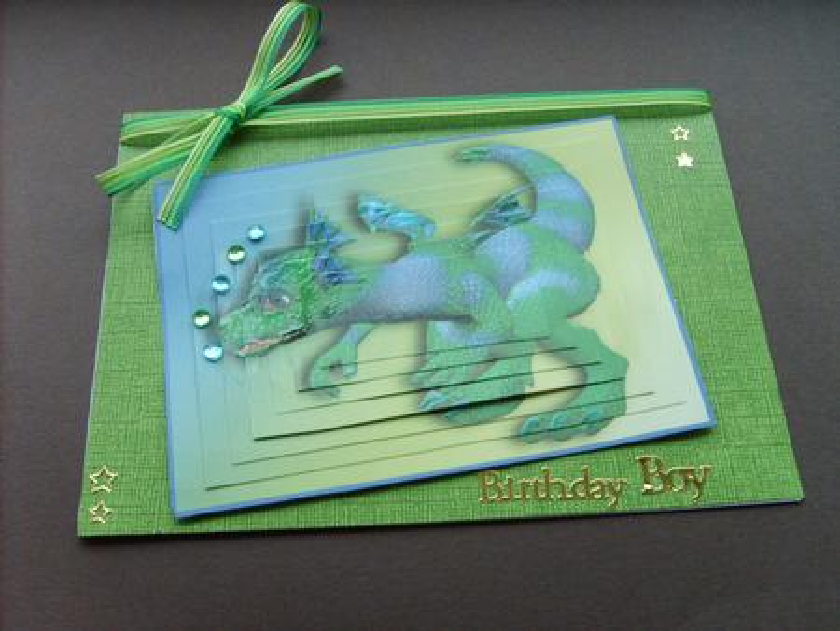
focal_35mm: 35
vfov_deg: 40.7
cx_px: 420
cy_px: 316
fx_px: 850
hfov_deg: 52.6
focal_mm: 5.8
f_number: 2.8
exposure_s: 1/30
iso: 140
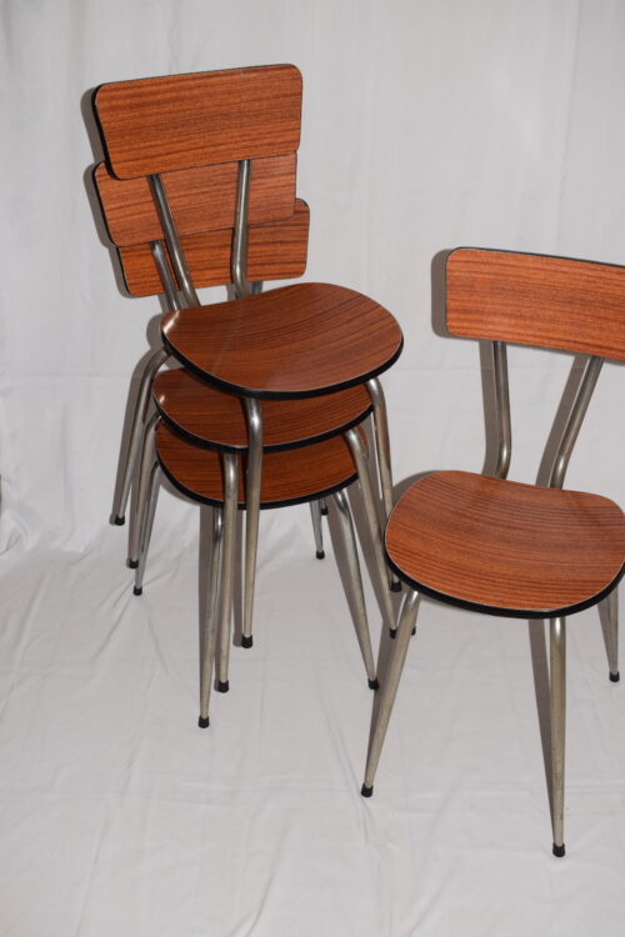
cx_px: 312
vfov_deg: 49.6
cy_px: 468
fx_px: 1016
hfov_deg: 34.2
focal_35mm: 39
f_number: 8
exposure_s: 1/60
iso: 125
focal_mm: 26
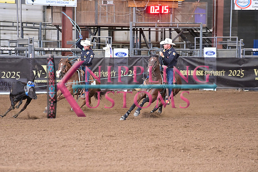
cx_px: 129
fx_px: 1326
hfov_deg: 11.1
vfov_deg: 7.4
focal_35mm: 185
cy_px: 86
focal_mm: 185
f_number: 3.5
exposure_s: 1/250
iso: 2500
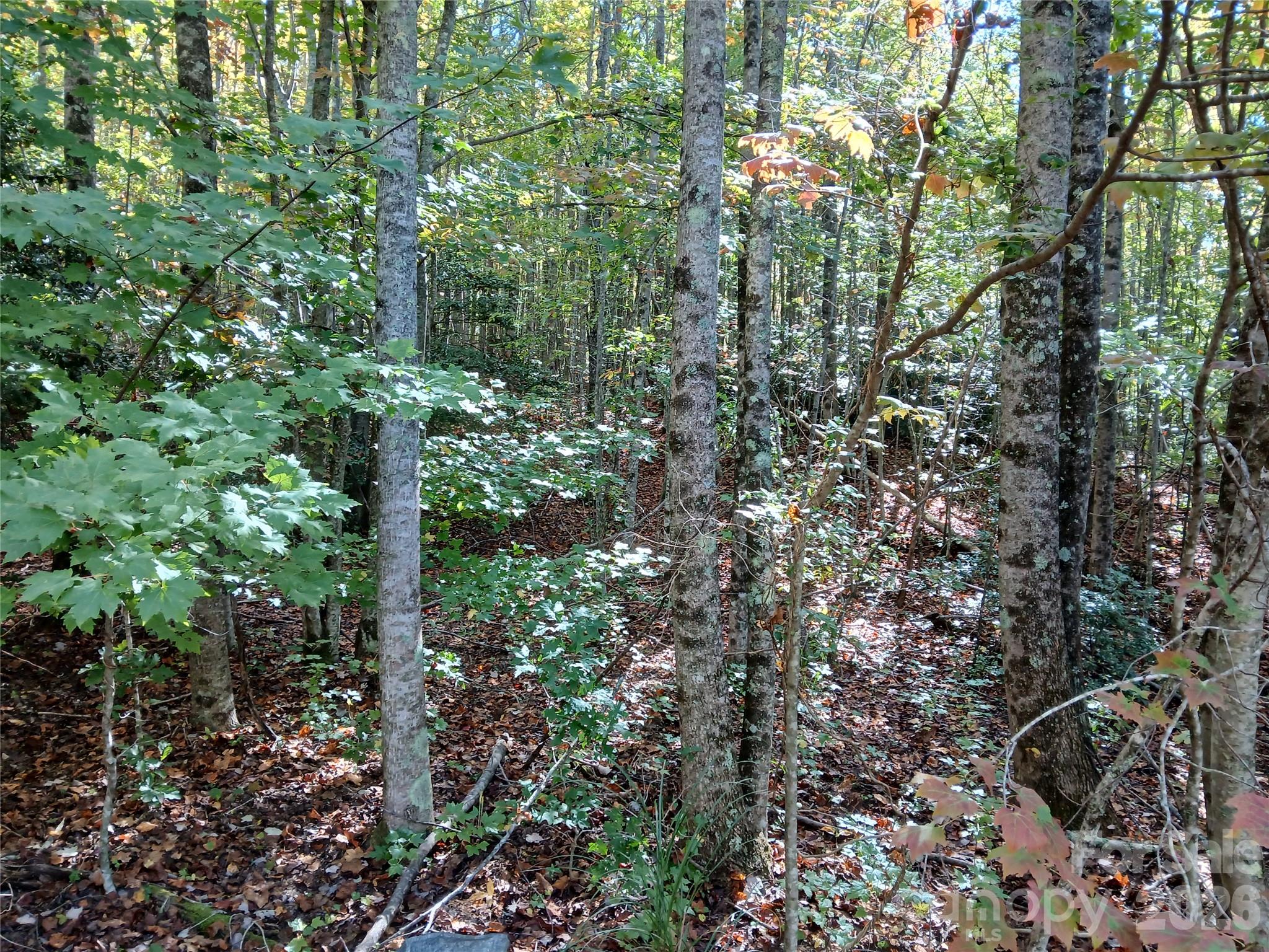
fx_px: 953
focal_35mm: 26
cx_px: 634
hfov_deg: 67.3
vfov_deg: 53.1
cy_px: 476
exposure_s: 1/60
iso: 80
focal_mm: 3.98
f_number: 1.8
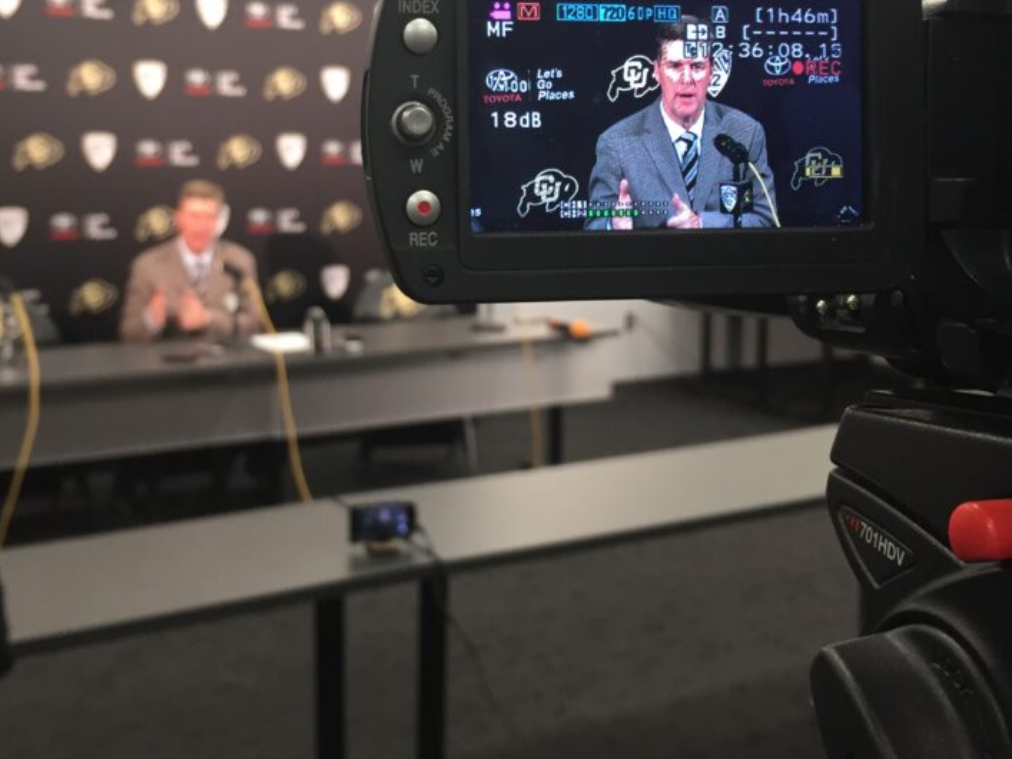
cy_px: 239
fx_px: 1228
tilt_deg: -4.7
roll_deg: +0.7
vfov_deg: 34.0
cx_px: 408
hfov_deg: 44.6
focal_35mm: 42
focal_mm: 4.15
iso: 80
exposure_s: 1/30
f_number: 2.2
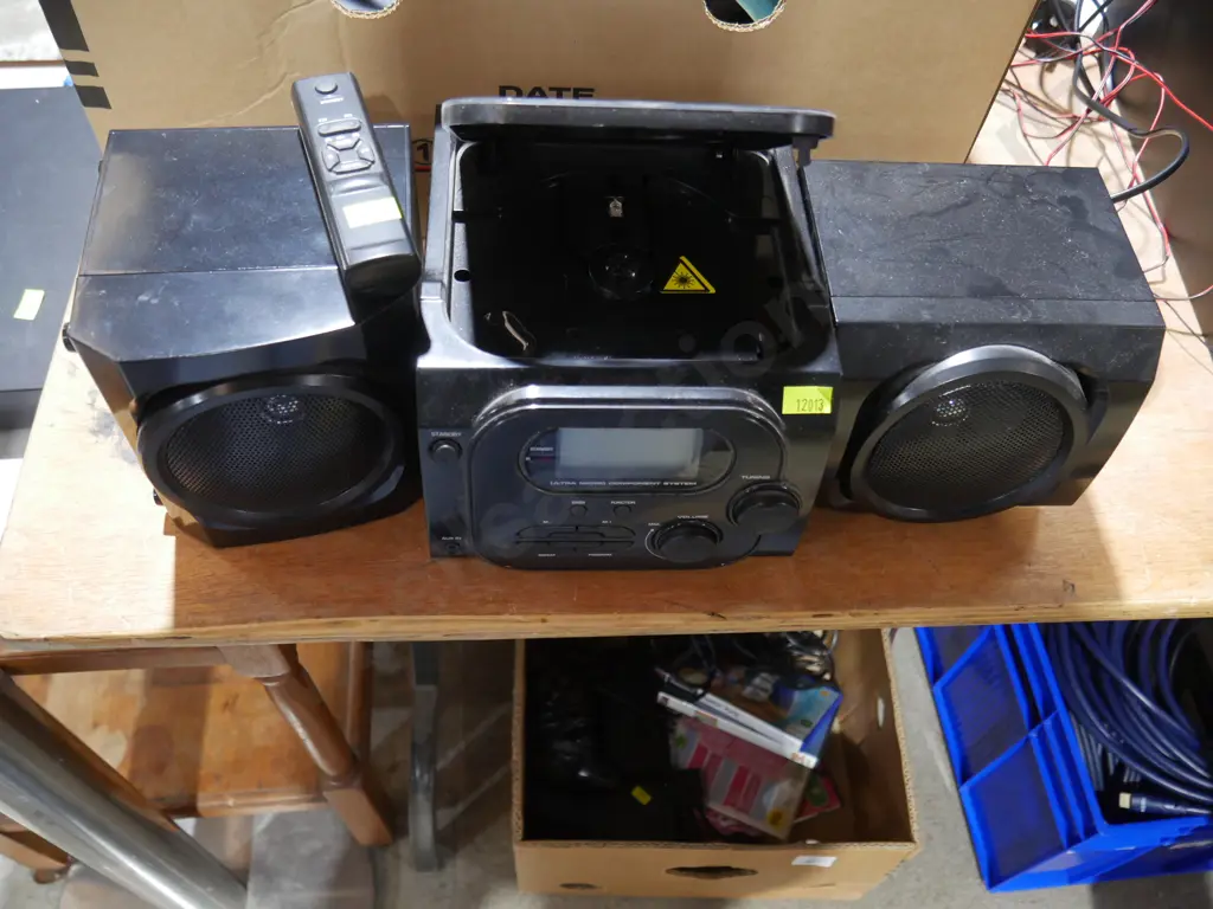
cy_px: 454
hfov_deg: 63.4
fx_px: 981
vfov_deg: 49.7
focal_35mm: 28
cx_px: 606
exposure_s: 1/60
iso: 1250
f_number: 3.5
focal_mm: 14
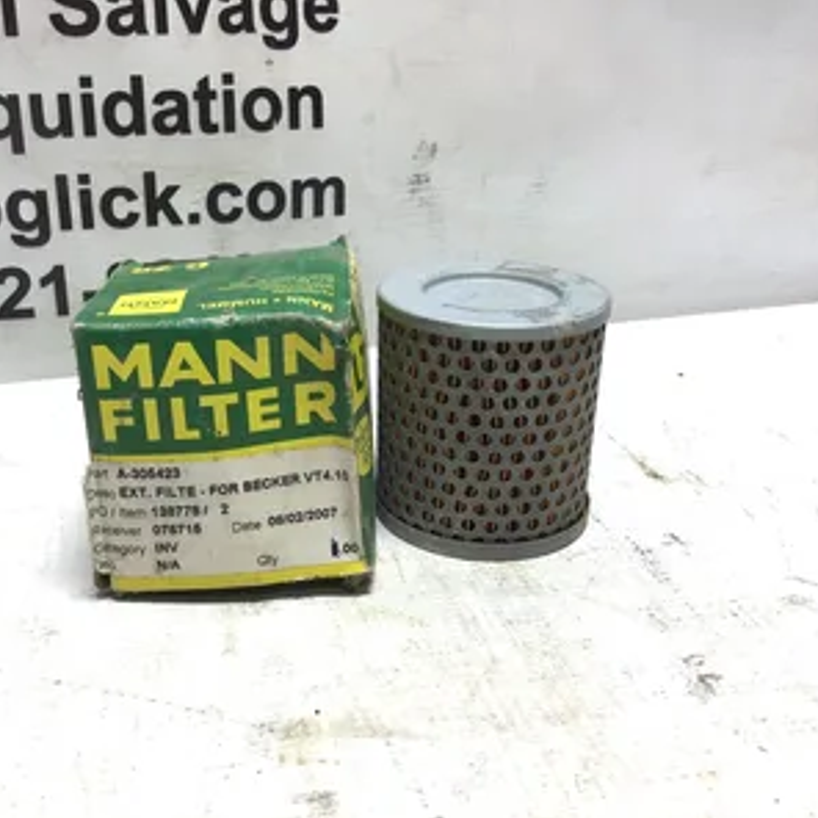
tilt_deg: -23.9
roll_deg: +0.6
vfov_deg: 44.9
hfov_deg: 44.8
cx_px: 340
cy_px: 412
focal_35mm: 37
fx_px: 989
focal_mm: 3.3
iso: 32
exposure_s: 1/120
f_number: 2.4
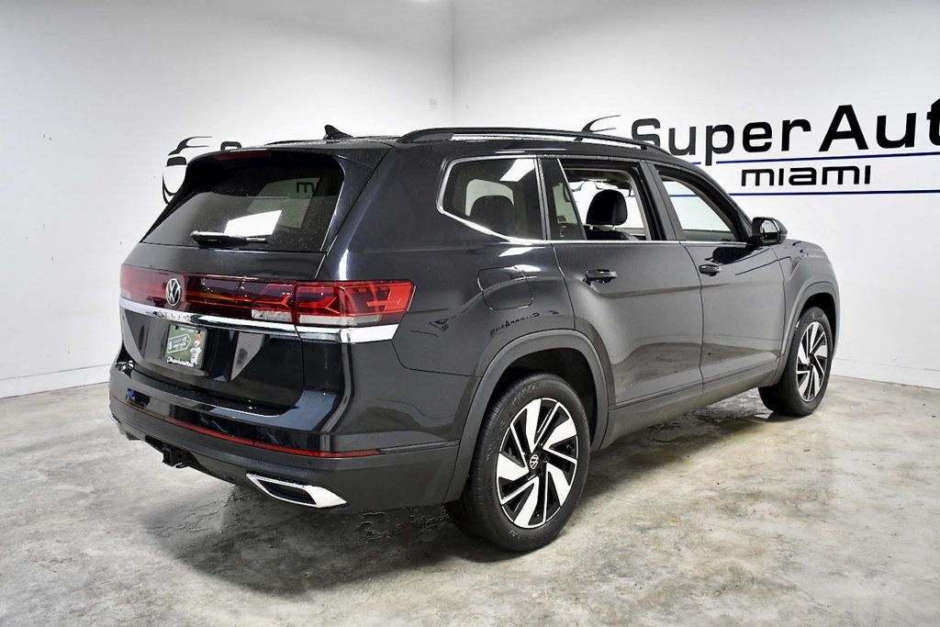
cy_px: 314
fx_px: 862
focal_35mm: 33
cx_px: 470
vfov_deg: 40.0
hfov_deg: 57.2
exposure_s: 1/320
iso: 2500
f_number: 4.5
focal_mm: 22
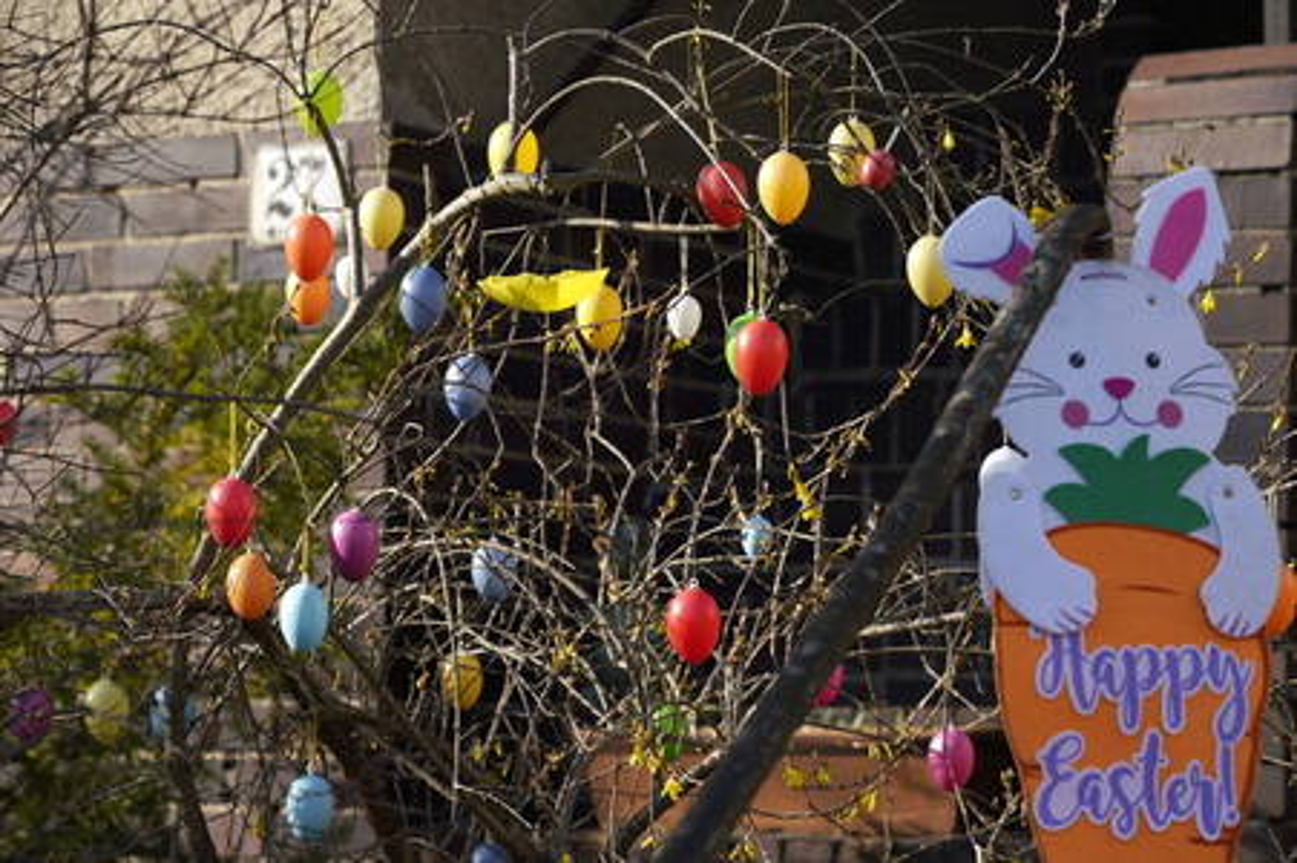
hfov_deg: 18.0
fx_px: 4104
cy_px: 432
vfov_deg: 12.0
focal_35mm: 114
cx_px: 648
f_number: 8
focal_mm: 114
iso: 160
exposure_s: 1/250
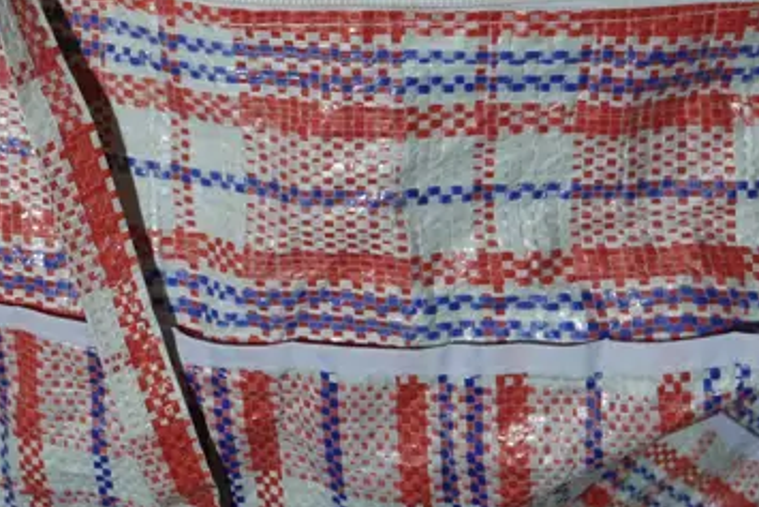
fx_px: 2657
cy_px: -18
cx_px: -77
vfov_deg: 10.8
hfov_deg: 15.8
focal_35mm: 126
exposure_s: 1/80
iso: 200
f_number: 4.6
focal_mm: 21
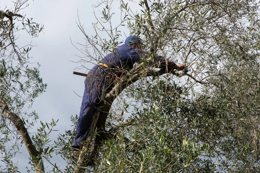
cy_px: 86
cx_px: 130
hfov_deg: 28.8
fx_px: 506
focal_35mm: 70
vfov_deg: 19.5
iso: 400
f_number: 11
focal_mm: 70
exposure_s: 1/400
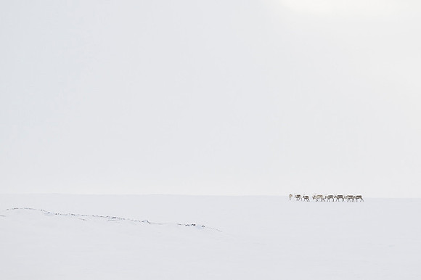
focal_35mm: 491
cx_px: 247
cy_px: 119
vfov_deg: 2.8
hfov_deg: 4.2
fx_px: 5738
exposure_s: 1/1250
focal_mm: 400
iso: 400
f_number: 5.6
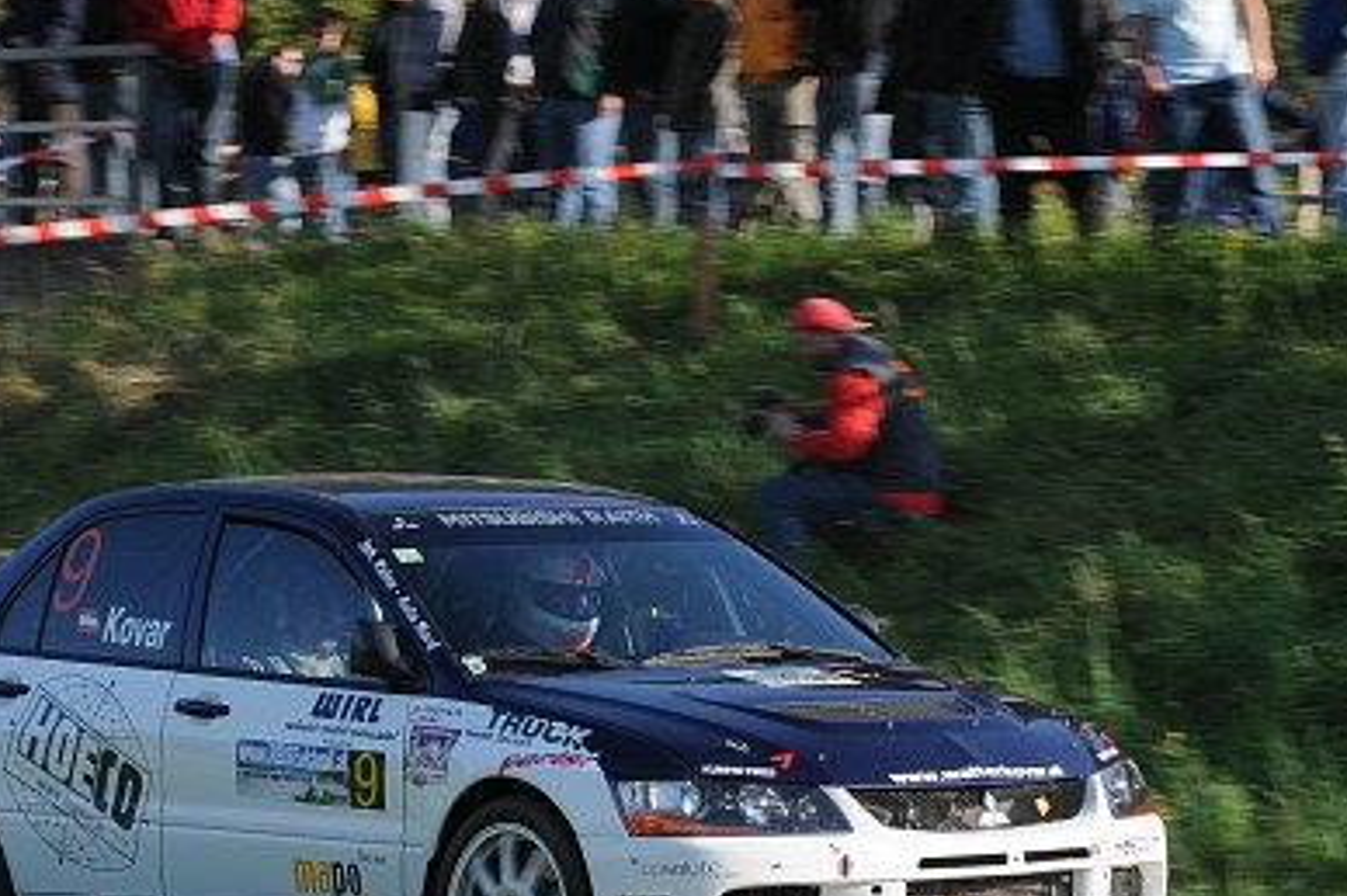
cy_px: 757
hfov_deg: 11.2
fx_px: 6879
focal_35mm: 184
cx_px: 441
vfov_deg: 7.4
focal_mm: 70
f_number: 9
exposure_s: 1/200
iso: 200
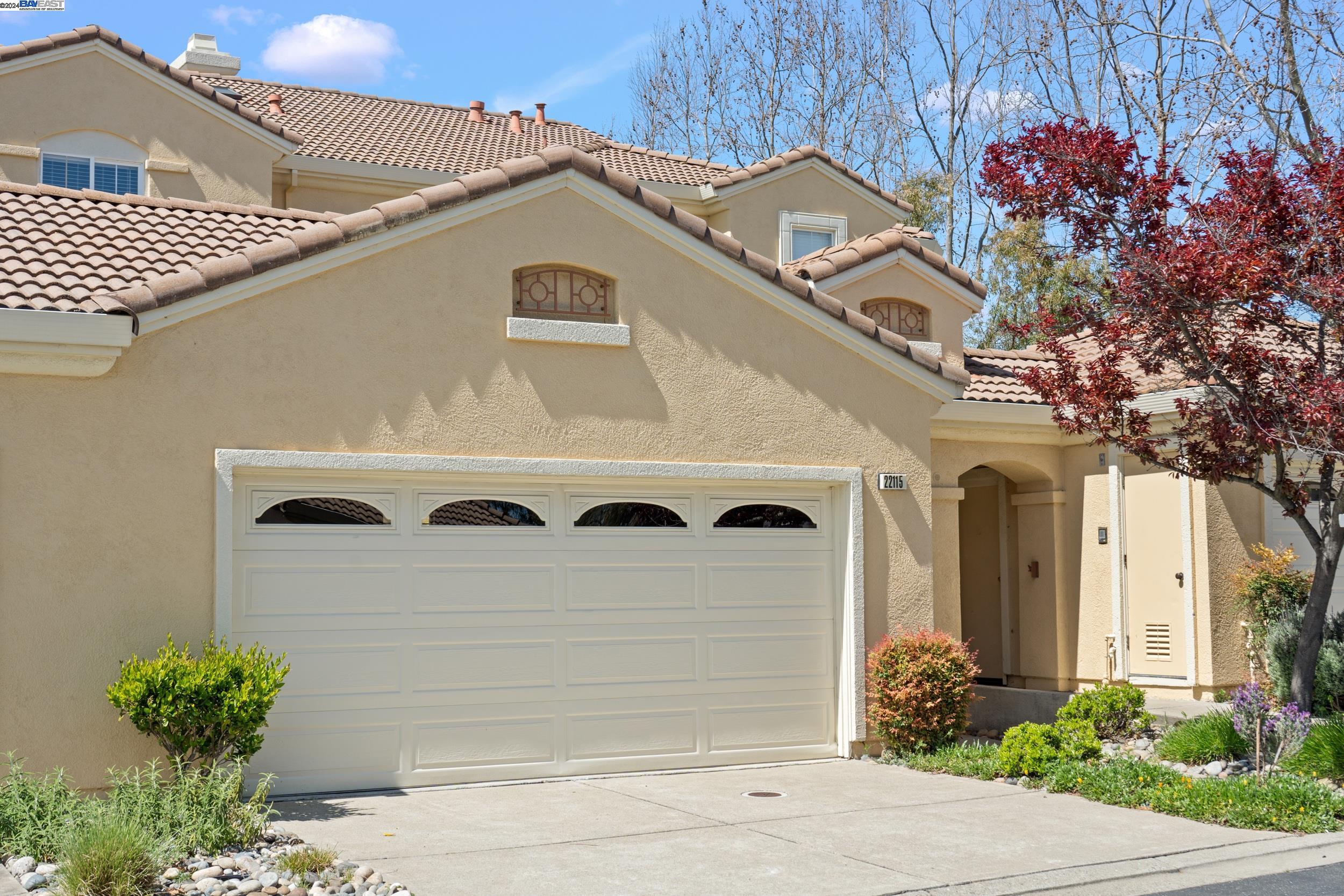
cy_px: 448
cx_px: 672
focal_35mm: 47
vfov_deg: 28.7
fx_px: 1755
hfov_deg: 41.9
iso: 100
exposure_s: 1/320
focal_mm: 47
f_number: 8
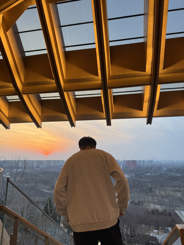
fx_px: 170
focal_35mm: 24
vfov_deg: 71.6
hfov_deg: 56.9
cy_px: 122
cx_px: 92
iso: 64
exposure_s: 1/183
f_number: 1.78
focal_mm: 6.76
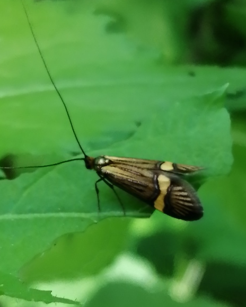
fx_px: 1019
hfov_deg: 13.8
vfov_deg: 17.2
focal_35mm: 112
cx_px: 124
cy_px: 143
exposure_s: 1/60
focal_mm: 3.46
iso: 100
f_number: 1.8
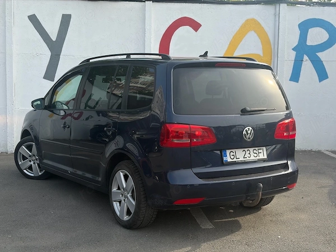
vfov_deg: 28.0
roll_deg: +0.2
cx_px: 168
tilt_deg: -6.0
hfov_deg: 36.8
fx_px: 505
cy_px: 126
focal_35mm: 52
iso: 32
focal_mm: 5.96
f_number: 1.6
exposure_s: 1/1099
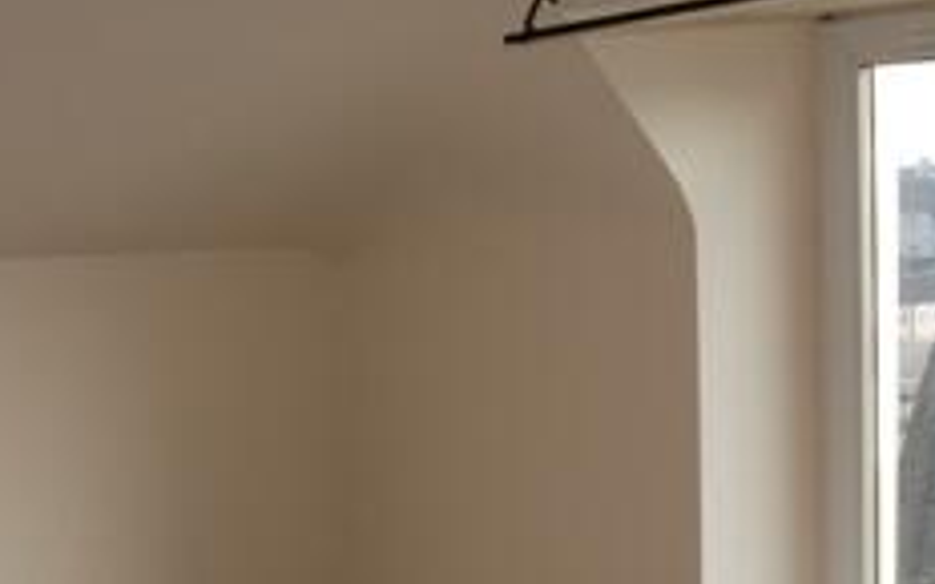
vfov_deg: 17.2
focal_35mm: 76
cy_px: 302
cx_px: 343
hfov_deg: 27.0
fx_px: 1937
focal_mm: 18
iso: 200
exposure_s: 1/125
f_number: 5.6
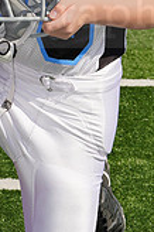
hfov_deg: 2.4
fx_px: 3639
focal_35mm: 566
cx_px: 1
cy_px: 3
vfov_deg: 3.6
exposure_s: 1/250
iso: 100
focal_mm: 160
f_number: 13
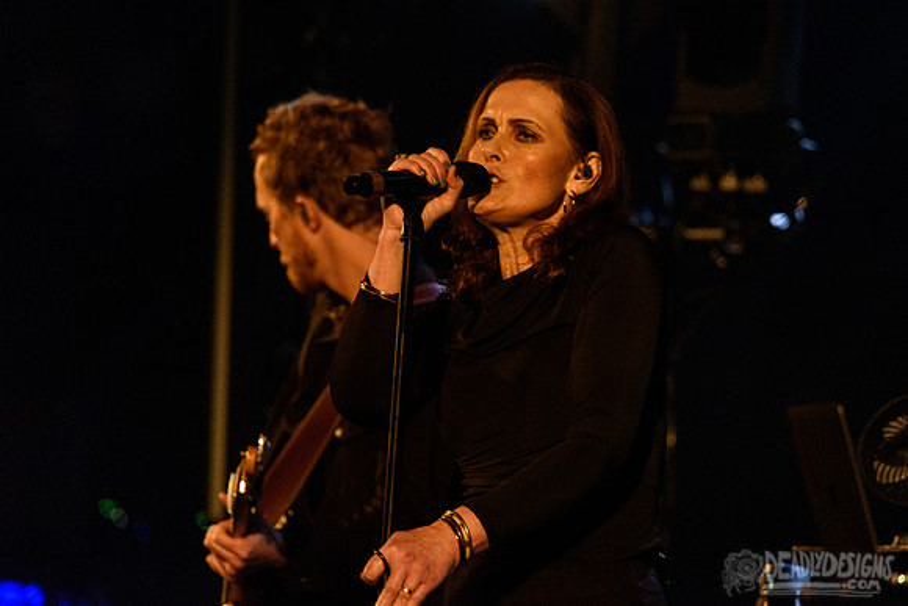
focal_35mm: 518
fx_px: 13073
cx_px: 490
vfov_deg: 2.7
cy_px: 279
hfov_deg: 4.0
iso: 4000
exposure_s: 1/160
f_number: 6
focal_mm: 480
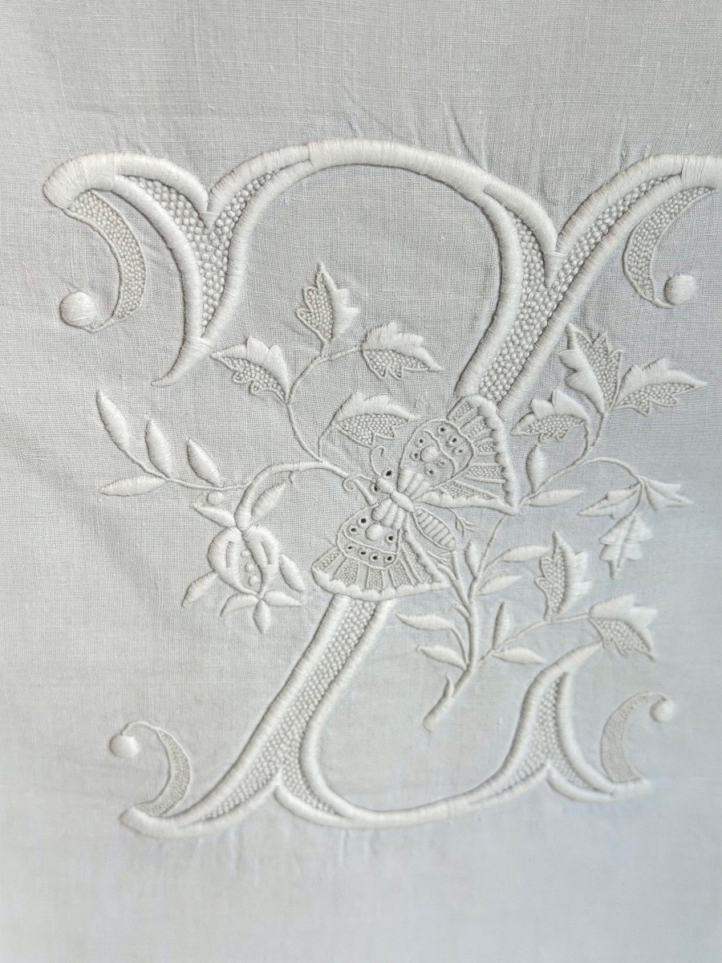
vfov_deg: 39.7
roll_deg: -2.4
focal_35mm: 48
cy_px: 482
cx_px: 361
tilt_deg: -28.7
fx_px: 1335
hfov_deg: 30.3
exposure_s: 1/519
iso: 64
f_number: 1.78
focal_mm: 6.76
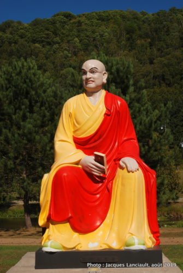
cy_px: 136
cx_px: 92
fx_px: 456
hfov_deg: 22.7
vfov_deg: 33.4
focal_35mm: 60
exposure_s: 1/160
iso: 100
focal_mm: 40
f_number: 18
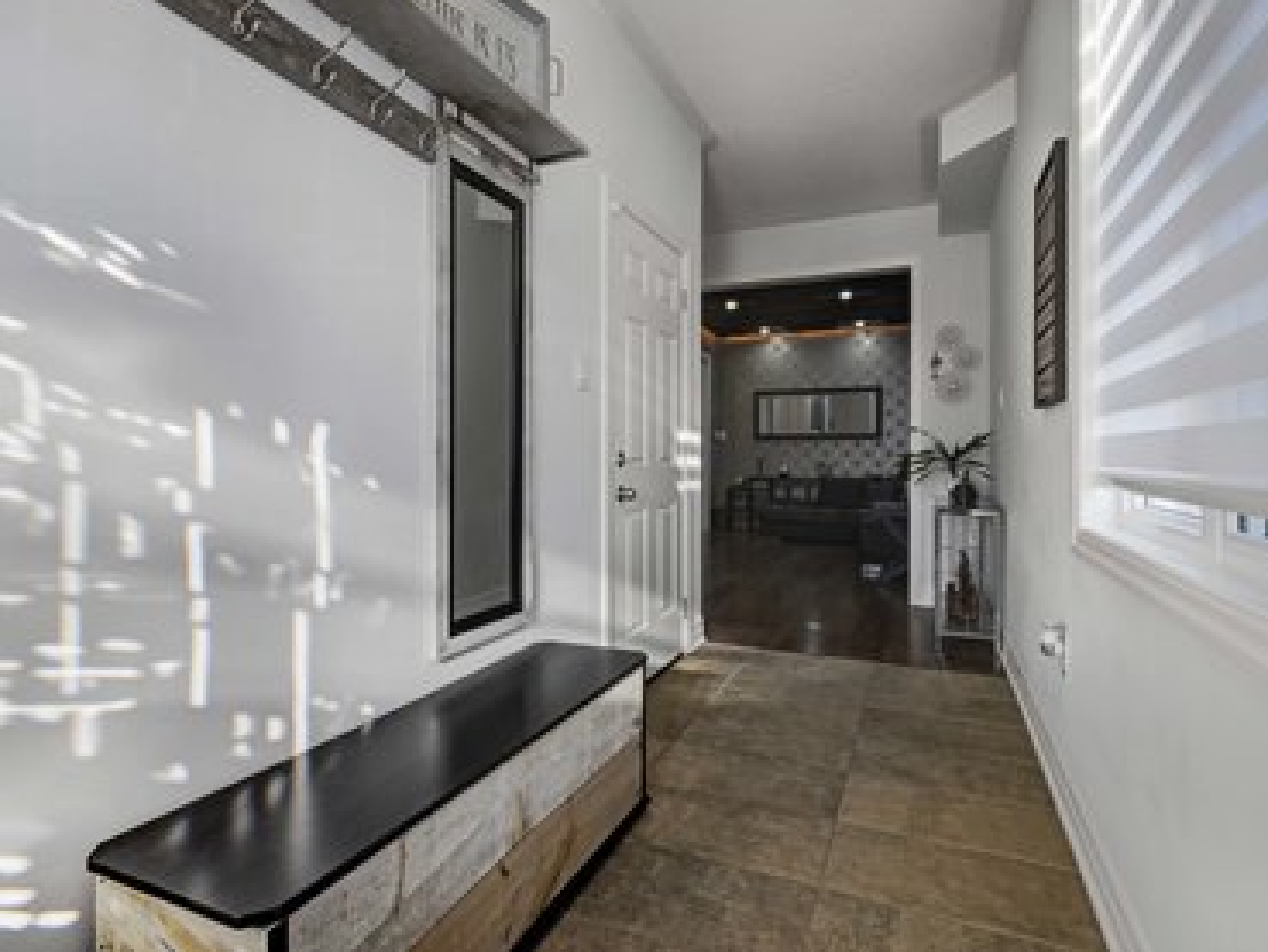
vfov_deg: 74.7
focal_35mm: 17
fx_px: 623
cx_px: 665
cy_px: 457
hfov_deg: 90.9
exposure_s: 1/400
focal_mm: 15
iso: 320
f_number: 7.1
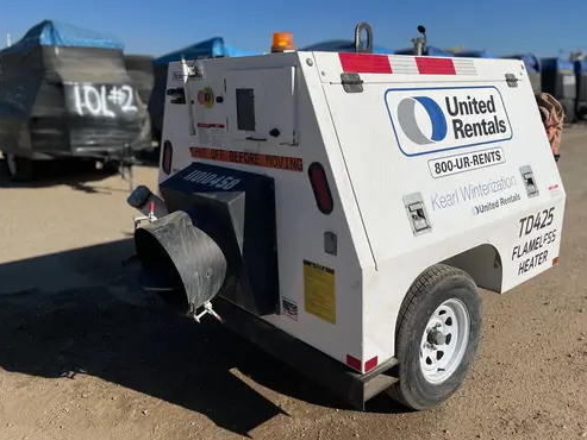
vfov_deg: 48.2
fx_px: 492
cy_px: 217
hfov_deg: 61.5
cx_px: 325
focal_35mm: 29
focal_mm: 4.2
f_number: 1.6
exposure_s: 1/20408
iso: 50
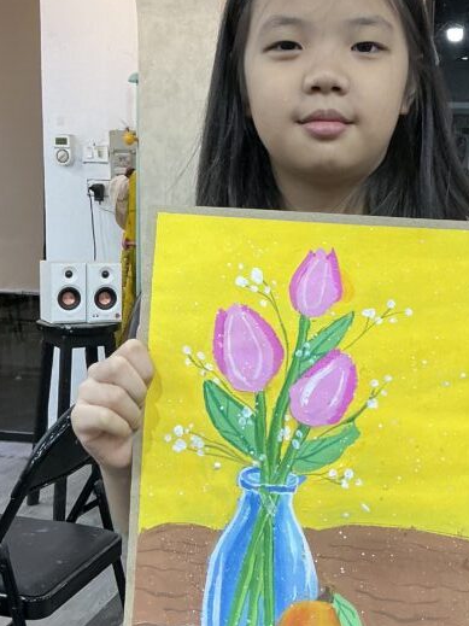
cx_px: 310
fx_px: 976
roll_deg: -0.7
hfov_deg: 26.9
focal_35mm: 54
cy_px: 326
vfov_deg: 35.5
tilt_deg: -6.5
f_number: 1.8
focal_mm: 3
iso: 50
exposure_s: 1/50
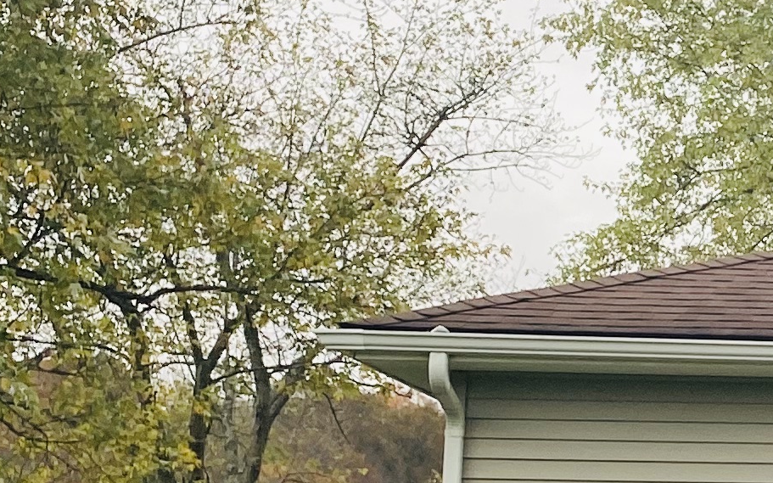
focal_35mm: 122
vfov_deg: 10.6
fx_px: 2570
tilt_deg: +5.6
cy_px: 491
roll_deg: -1.6
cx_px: 1497
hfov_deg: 14.5
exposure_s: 1/236
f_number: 1.8
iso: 32
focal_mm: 4.25
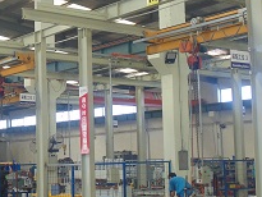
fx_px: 606
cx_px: 41
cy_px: 109
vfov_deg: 18.4
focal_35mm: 80
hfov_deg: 23.9
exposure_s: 1/30
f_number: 3.6
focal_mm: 7.4
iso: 100
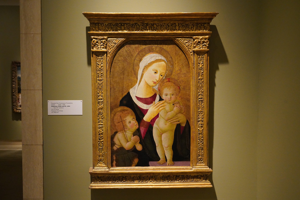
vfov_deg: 36.9
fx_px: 300
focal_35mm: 36
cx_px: 150
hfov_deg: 53.1
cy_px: 100
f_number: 7.1
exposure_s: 1/80
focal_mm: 36
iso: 10000
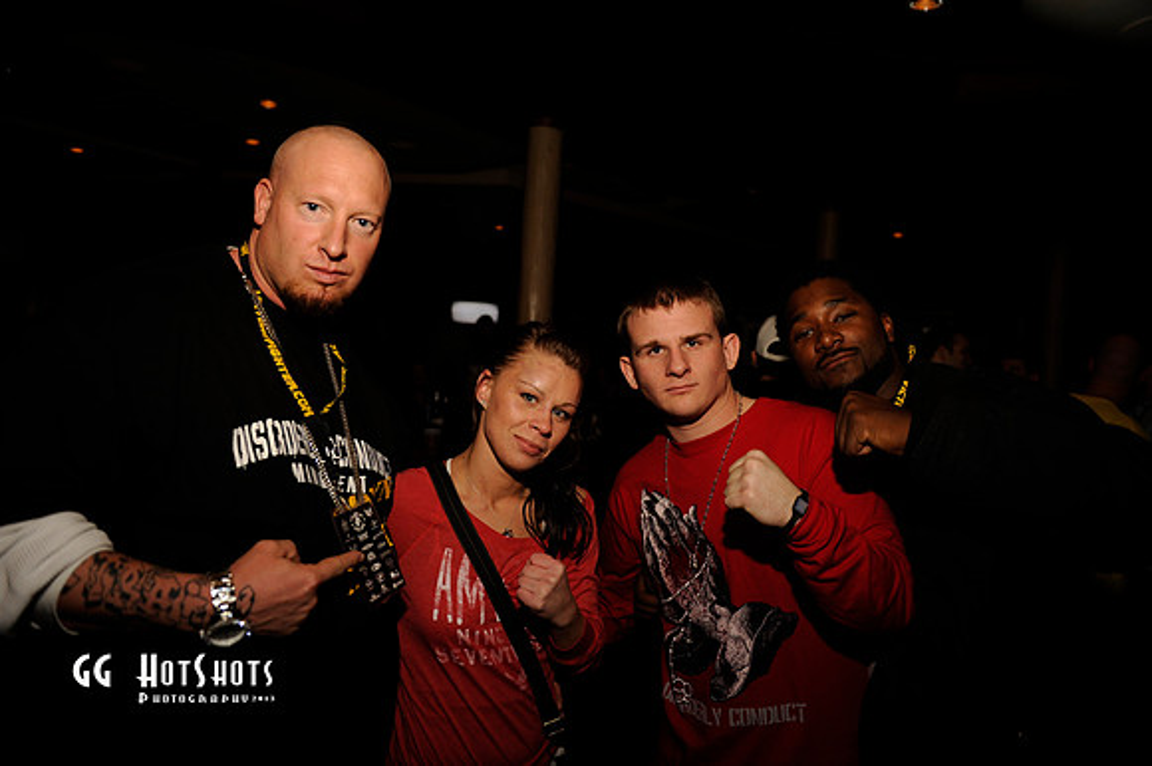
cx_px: 576
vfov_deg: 53.1
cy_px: 383
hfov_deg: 73.8
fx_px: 768
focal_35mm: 24
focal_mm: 24
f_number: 2.8
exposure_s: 1/250
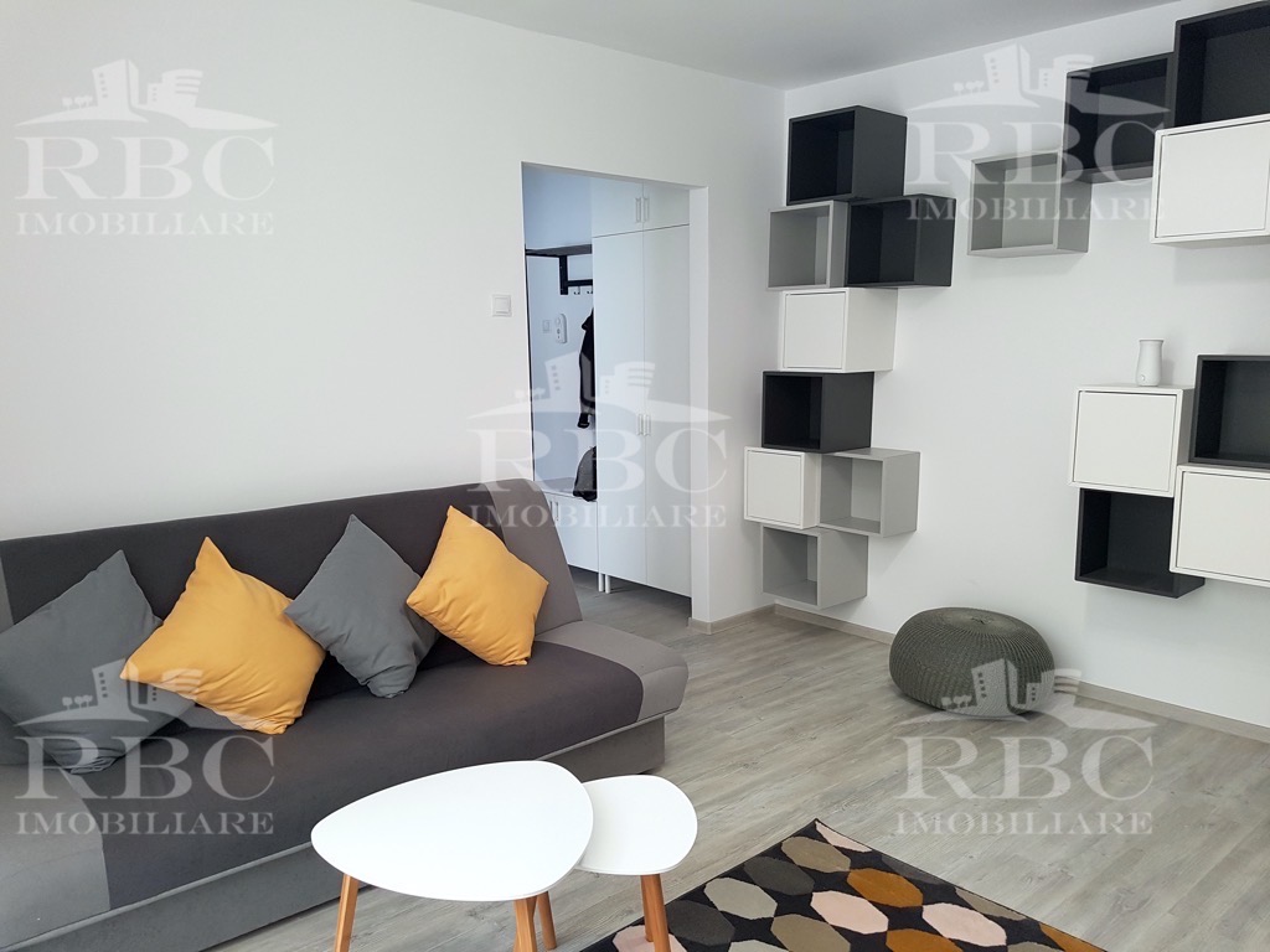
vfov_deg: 53.1
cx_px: 635
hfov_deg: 67.3
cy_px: 476
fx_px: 954
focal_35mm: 26
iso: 64
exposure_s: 1/50
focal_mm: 4.2
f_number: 1.7
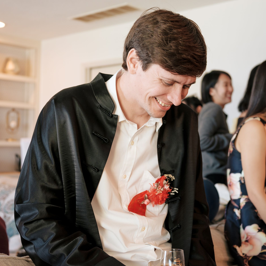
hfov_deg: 30.0
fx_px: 496
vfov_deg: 30.0
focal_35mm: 57
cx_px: 134
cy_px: 111
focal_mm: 50
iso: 800
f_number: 4
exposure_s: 1/100
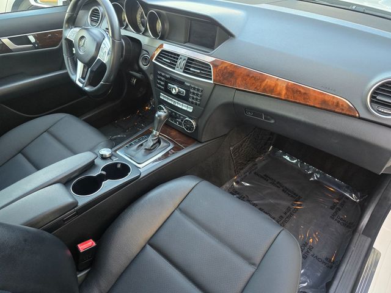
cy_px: 146
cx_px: 196
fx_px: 260
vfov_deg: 58.9
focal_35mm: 23
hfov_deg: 73.9
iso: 320
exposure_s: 1/120
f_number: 1.7
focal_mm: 6.3
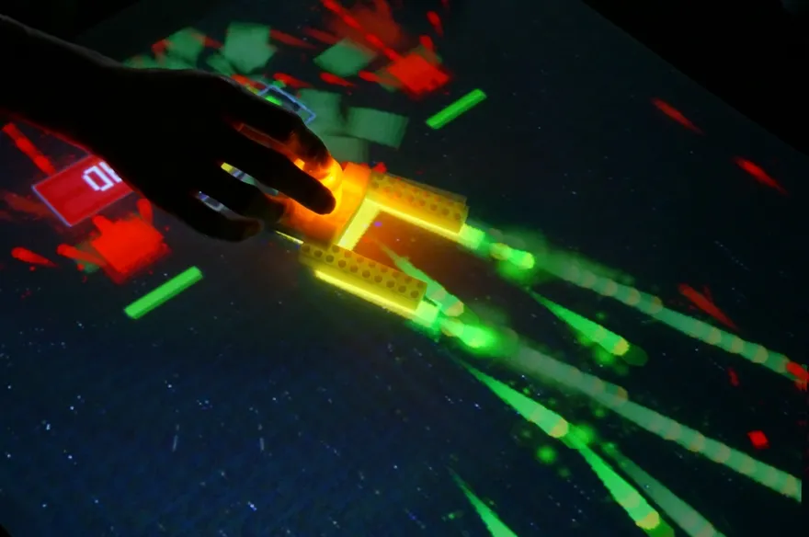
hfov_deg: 36.9
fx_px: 1212
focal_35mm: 54
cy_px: 268
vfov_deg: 25.0
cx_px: 404
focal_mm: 36
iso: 3200
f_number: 4.5
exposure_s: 1/40
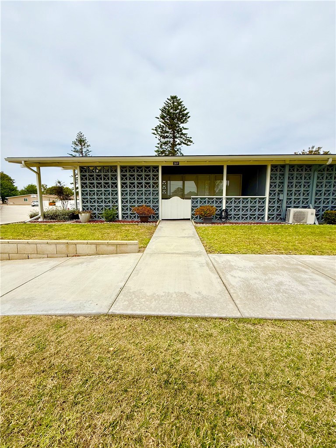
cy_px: 224
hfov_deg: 85.7
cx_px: 168
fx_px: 181
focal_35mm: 14
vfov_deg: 102.1
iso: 50
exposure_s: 1/3289
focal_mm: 2.22
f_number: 2.2
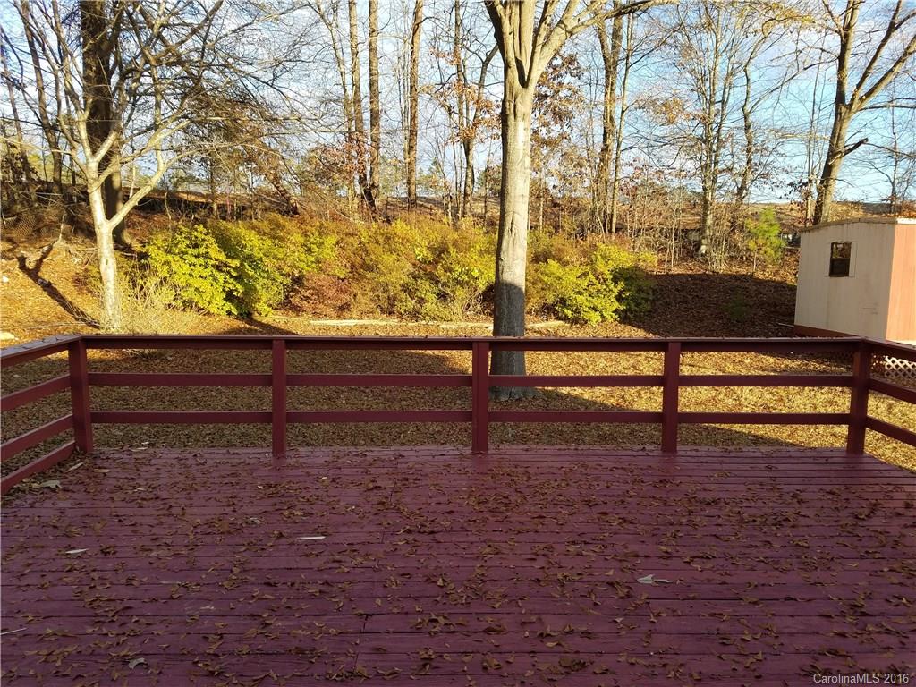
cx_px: 458
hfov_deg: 67.3
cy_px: 344
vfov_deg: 53.1
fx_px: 688
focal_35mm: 26
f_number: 1.7
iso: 50
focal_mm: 4.2
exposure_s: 1/454
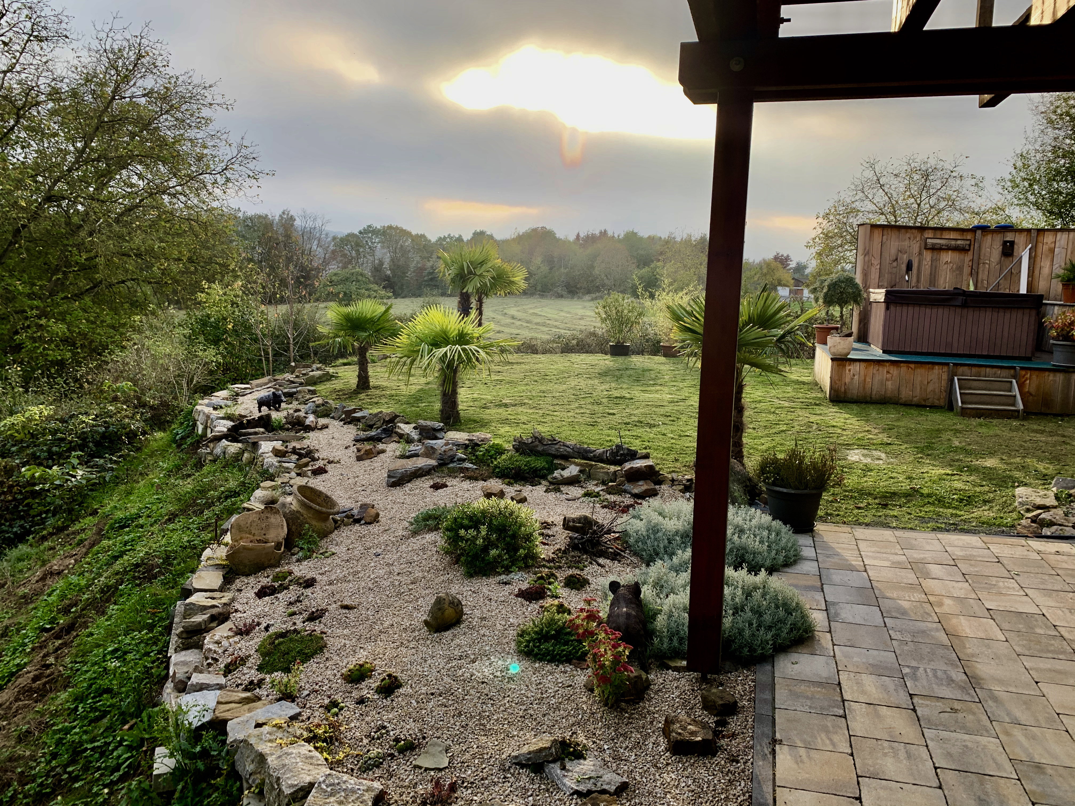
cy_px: 403
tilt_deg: -11.2
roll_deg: -1.4
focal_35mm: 26
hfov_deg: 67.3
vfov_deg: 53.1
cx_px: 538
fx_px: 807
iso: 25
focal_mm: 4.25
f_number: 1.8
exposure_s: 1/302
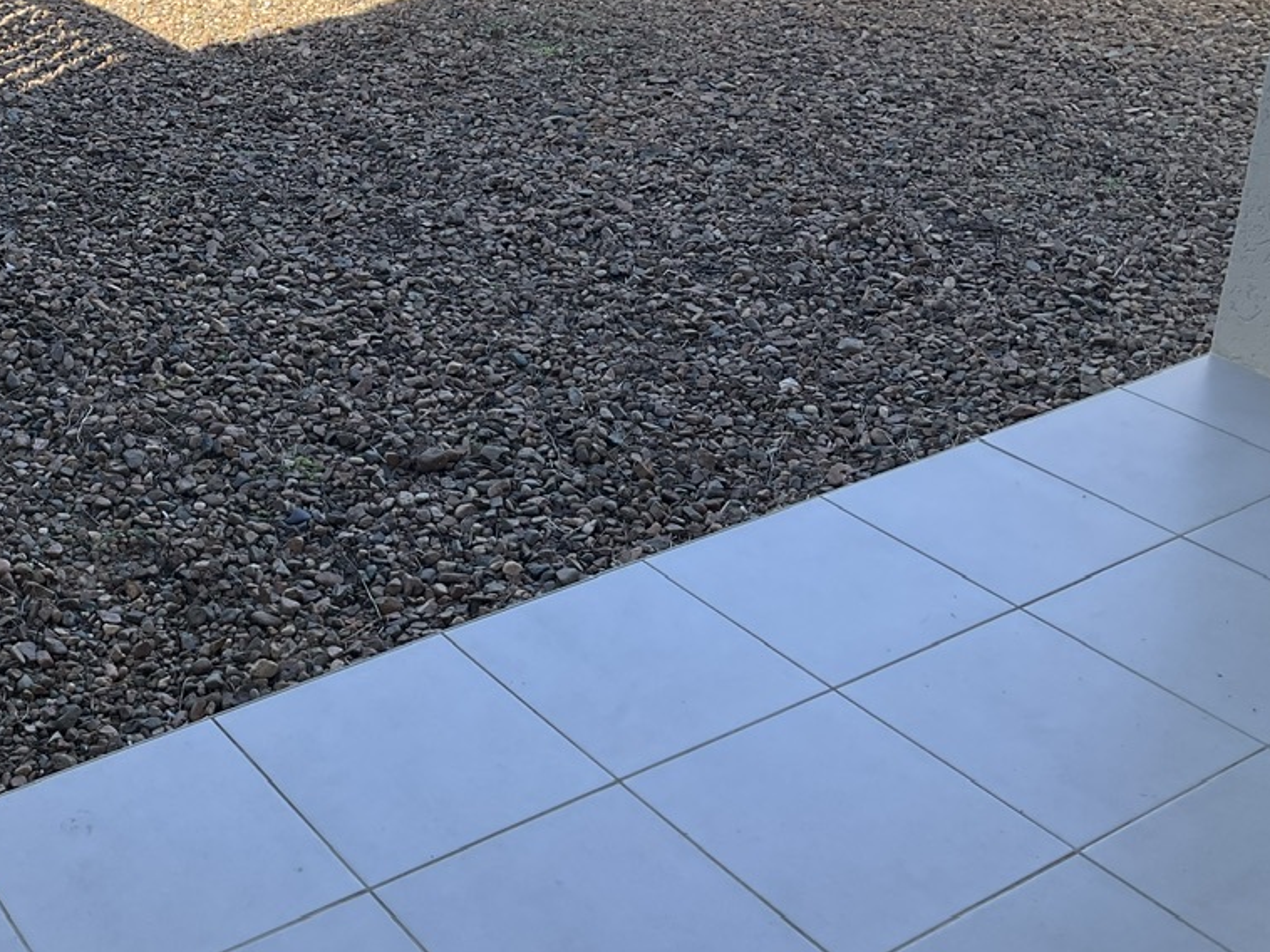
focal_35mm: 49
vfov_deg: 29.2
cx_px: 250
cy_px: 230
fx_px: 1797
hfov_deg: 37.5
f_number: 1.8
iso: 25
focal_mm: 3
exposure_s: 1/519
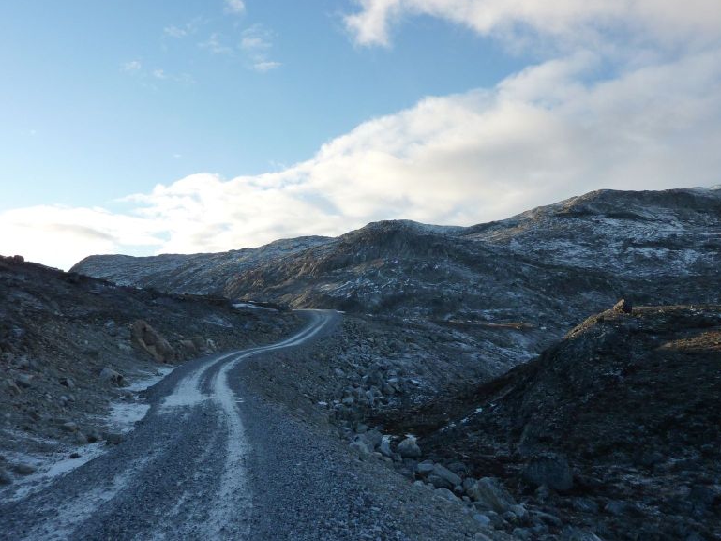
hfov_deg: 67.3
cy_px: 261
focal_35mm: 26
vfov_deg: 53.1
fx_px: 542
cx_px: 358
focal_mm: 4.1
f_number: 4
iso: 125
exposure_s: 1/400
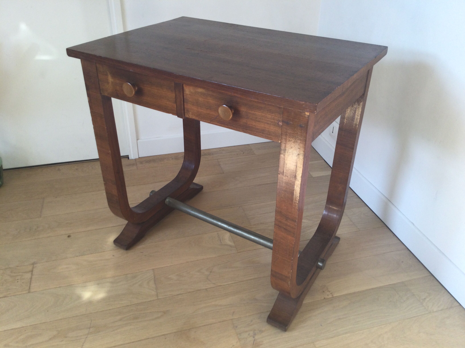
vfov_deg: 45.4
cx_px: 232
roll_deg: -1.1
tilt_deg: -32.8
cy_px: 174
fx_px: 416
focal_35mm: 31
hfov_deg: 58.4
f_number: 2.4
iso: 32
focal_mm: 3.3
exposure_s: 1/50
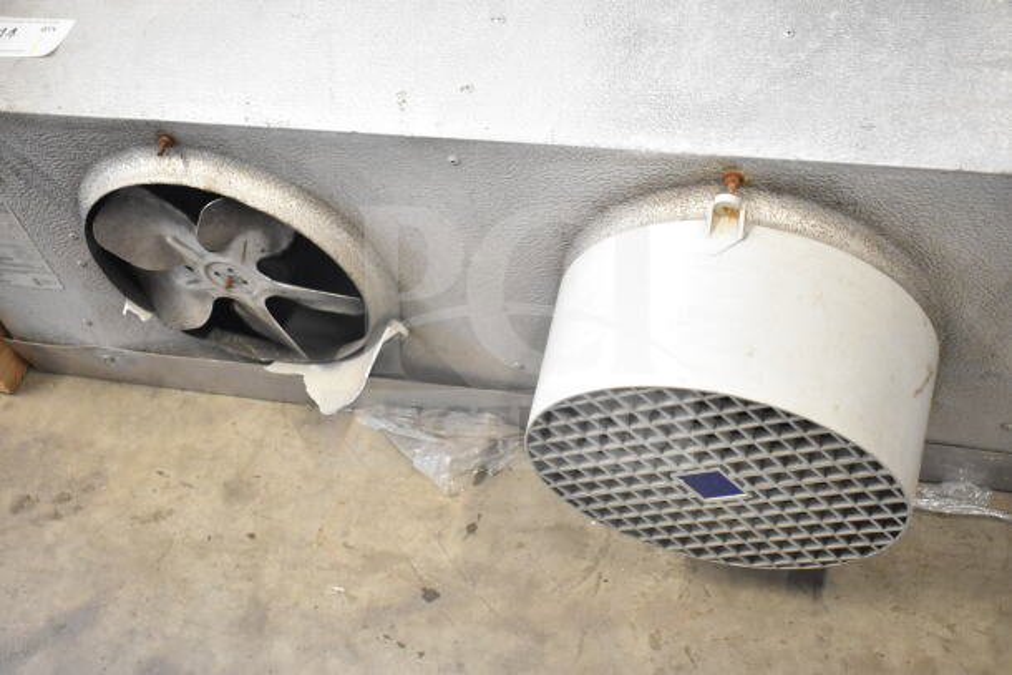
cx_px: 506
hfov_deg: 42.3
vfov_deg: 29.0
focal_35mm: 46
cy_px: 338
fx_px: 1307
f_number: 4.2
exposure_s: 1/50
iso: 4500
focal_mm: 31
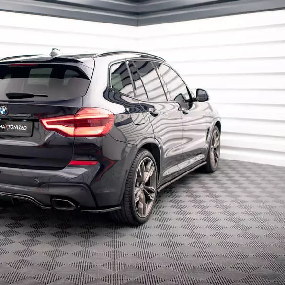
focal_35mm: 50
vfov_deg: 34.0
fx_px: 466
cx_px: 82
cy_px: 138
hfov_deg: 33.5
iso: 1250
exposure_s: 1/125
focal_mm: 35
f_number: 2.5
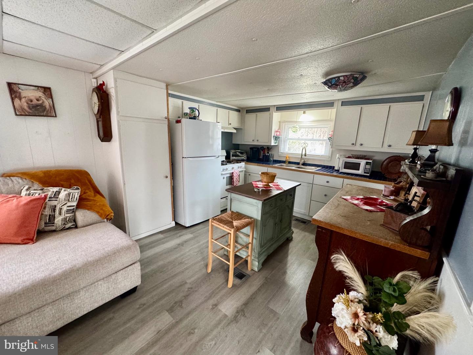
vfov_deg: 85.7
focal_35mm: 14
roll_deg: -2.2
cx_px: 236
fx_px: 191
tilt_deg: -11.6
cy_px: 178
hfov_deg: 102.1
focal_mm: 2.22
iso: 500
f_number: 2.2
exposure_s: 1/60
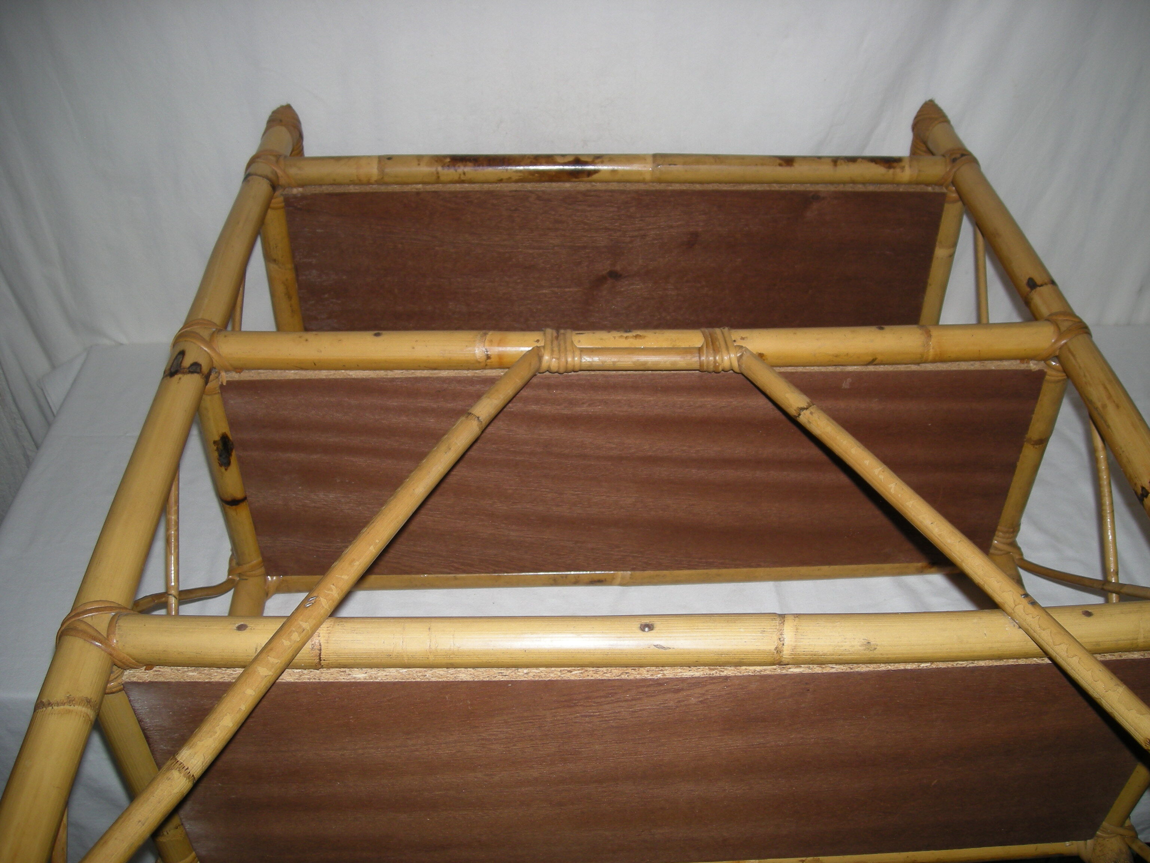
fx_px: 1163
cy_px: 432
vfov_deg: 40.7
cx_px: 575
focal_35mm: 35
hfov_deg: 52.6
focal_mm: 5.7
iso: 50
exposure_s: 1/60
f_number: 2.8
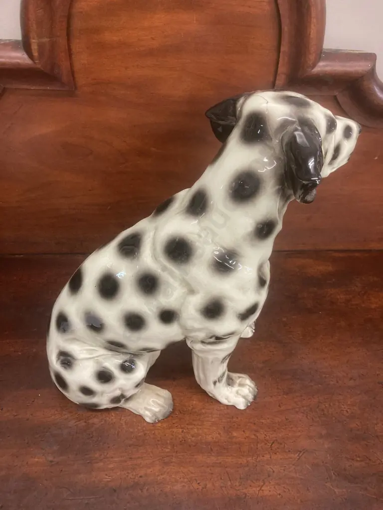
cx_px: 192
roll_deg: -3.7
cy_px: 255
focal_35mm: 28
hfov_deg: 49.7
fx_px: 413
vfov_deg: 63.4
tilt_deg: -41.9
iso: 200
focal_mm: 3.99
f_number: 1.8
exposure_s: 1/50
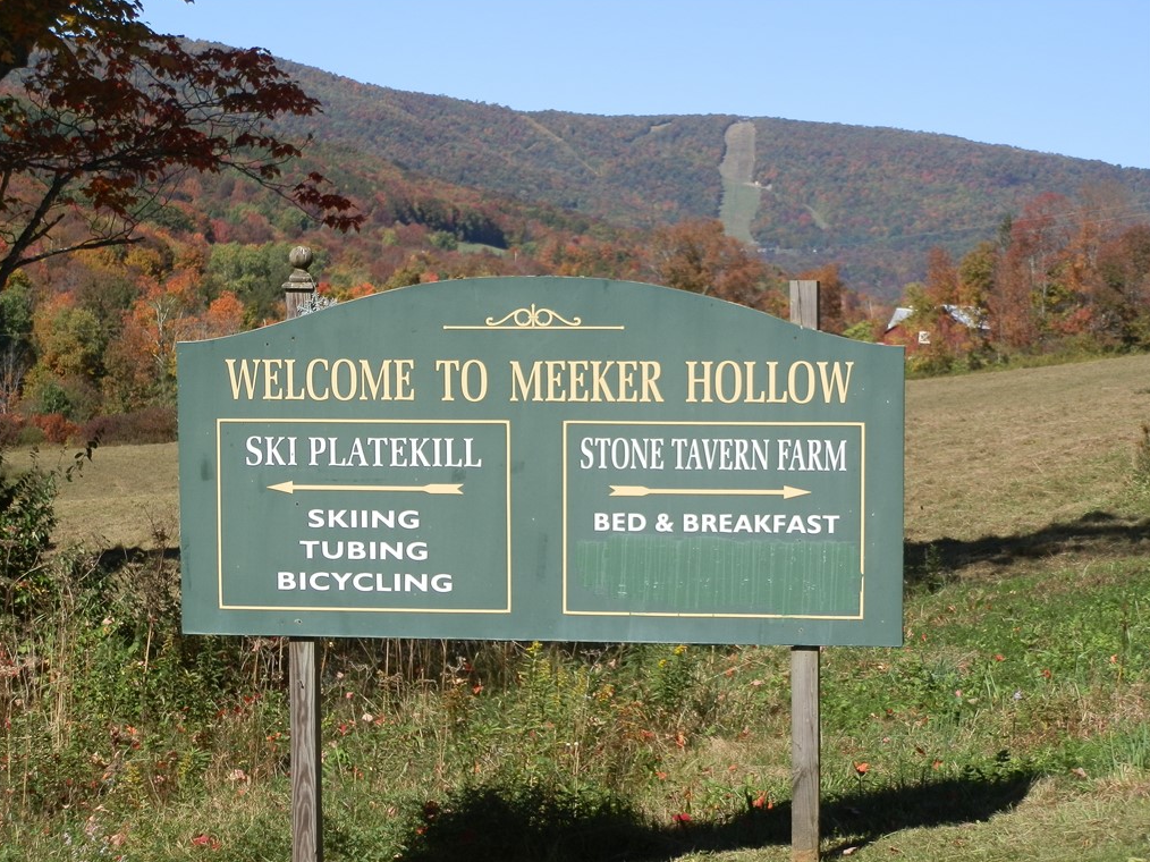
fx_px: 3288
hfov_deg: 19.8
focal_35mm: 99
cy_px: 428
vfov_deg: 14.9
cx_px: 575
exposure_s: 1/640
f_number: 4
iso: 64
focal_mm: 17.64
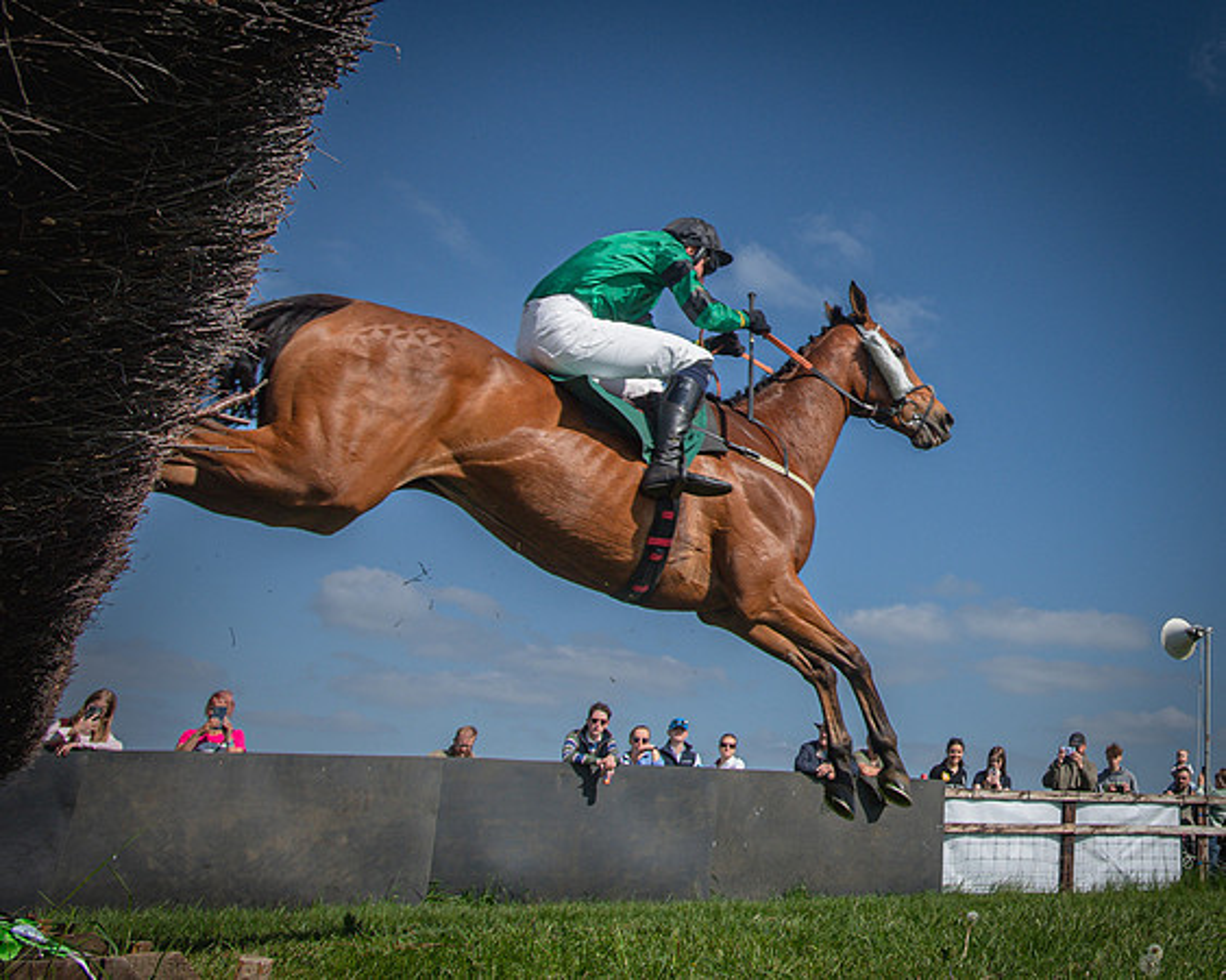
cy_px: 276
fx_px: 1488
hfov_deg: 41.0
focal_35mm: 41
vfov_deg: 35.8
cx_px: 1122
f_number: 8
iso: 400
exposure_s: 1/1000
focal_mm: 22
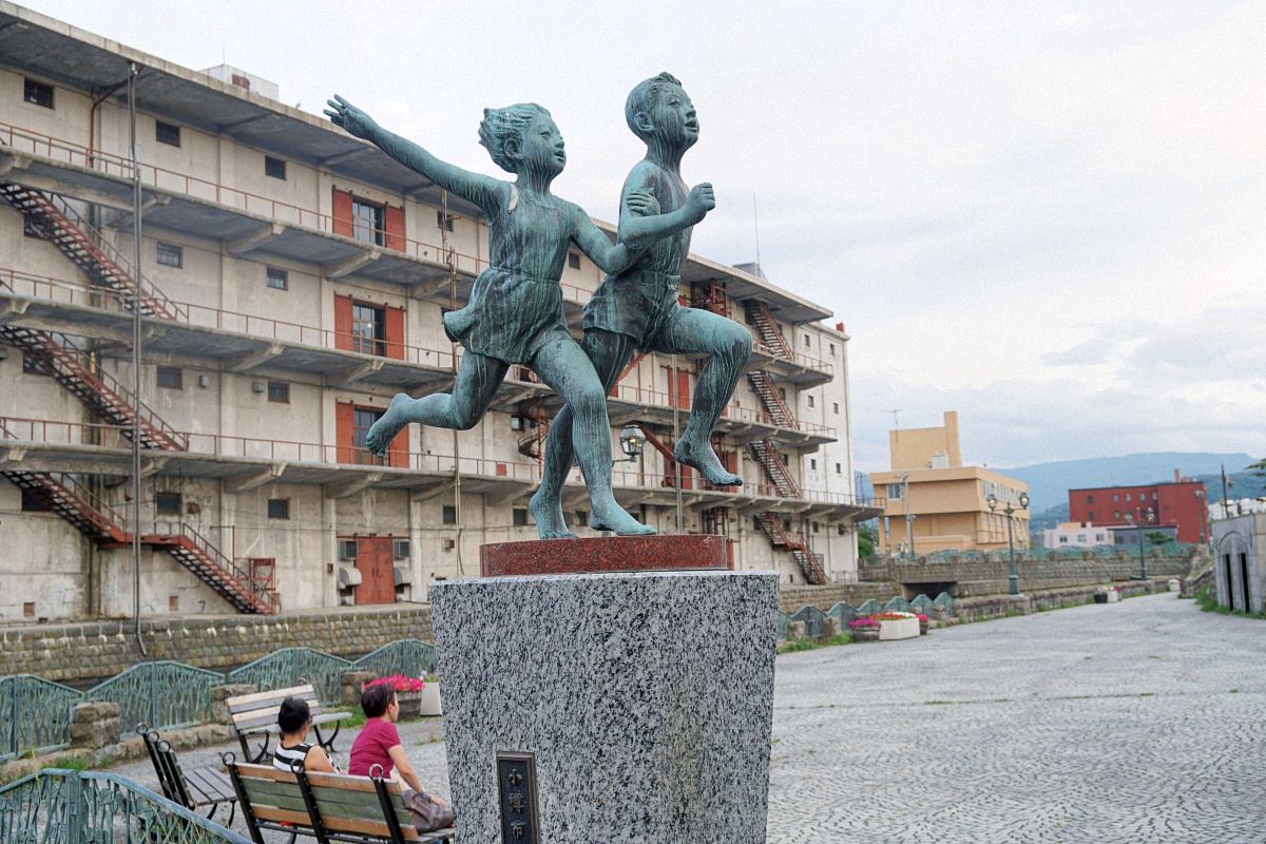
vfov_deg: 33.0
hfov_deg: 47.9
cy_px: 422
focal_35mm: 40
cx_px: 633
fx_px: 1424
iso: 100
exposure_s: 1/80
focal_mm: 27
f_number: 4.5
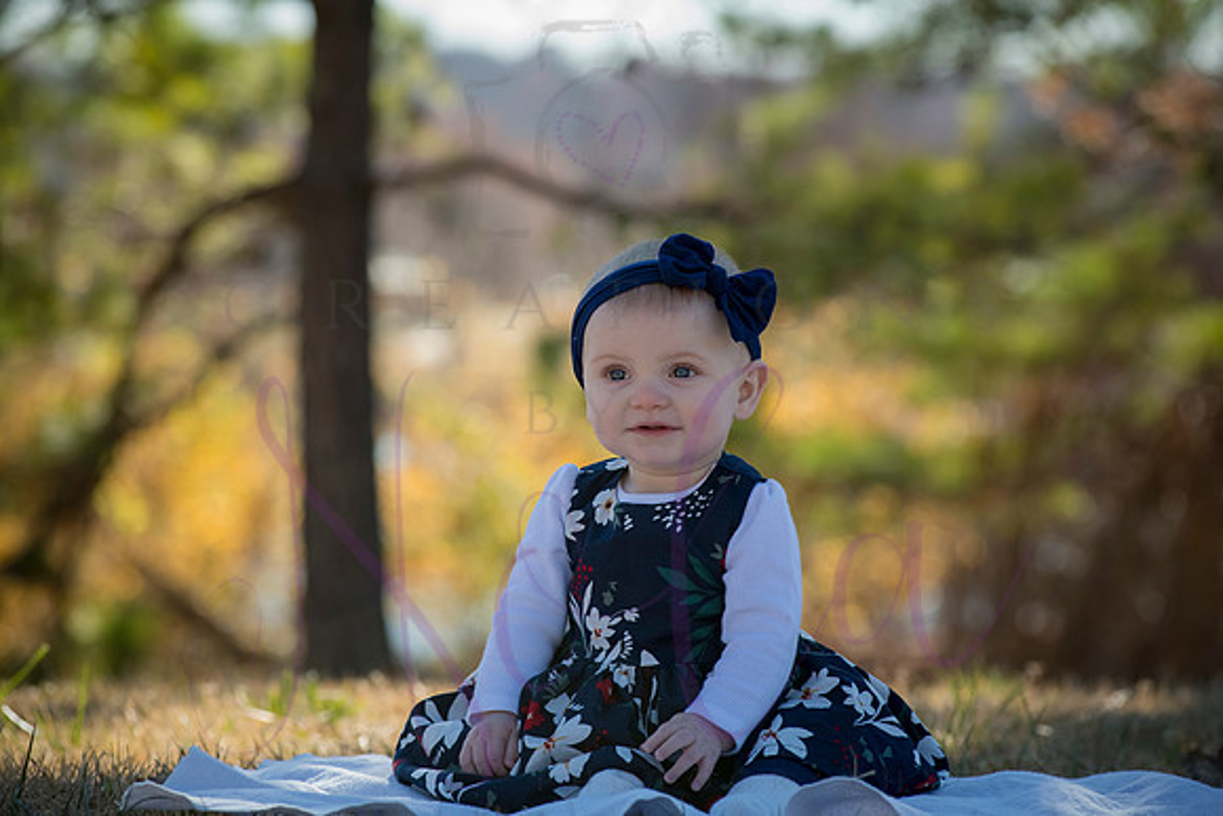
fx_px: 4927
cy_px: 408
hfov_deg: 14.2
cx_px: 612
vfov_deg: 9.5
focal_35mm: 145
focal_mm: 145
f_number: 5.6
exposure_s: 1/640
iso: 400
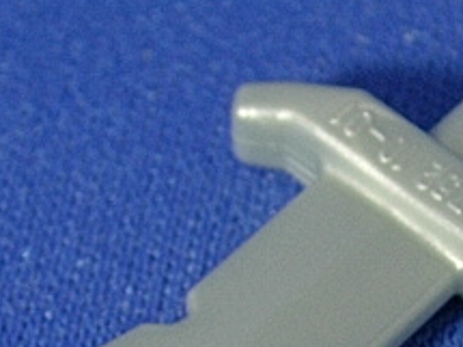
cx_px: 114
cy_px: 360
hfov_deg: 8.9
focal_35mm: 223
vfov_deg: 6.6
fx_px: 2981
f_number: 3.8
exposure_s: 1/5.1
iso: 70
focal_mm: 11.3
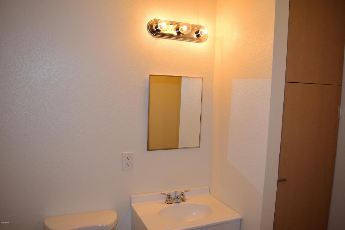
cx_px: 172
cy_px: 115
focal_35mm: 27
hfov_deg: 67.4
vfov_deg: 47.9
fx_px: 259
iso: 100
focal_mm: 18
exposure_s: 1/60
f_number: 3.5
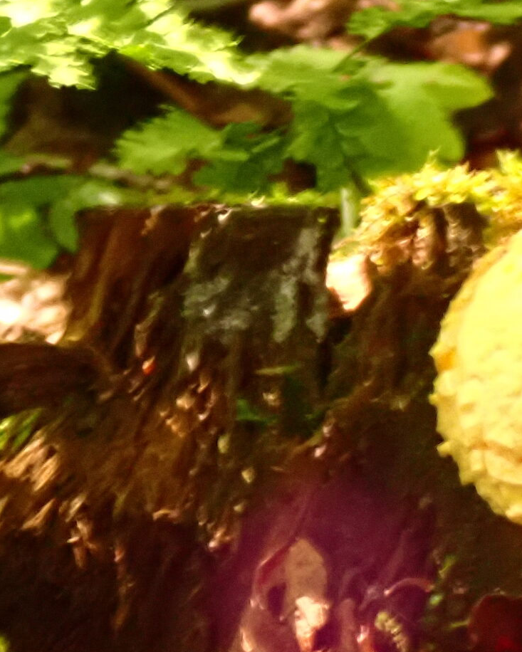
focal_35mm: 240
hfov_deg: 6.4
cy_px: 611
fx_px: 4634
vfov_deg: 8.0
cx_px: 330
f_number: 18
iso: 1600
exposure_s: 1/10
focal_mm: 15.66
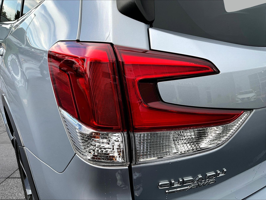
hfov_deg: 61.7
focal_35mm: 29
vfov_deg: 48.2
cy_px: 100
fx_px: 223
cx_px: 133
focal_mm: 3
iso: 25
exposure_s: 1/251
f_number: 1.8
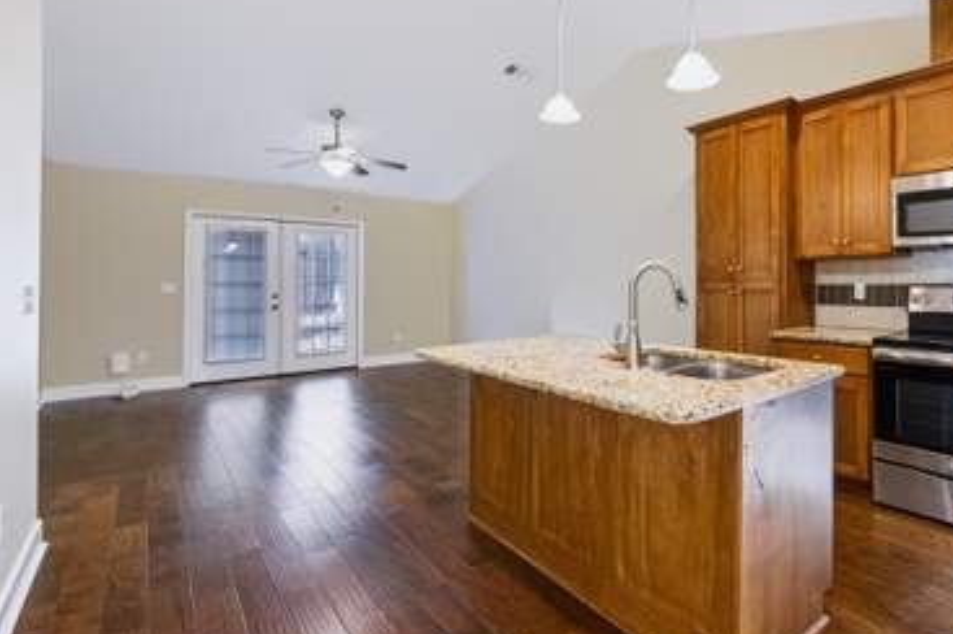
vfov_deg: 68.2
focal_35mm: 18
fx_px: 467
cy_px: 295
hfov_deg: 88.6
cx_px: 618
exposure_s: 1.3
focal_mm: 9
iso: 100
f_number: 10
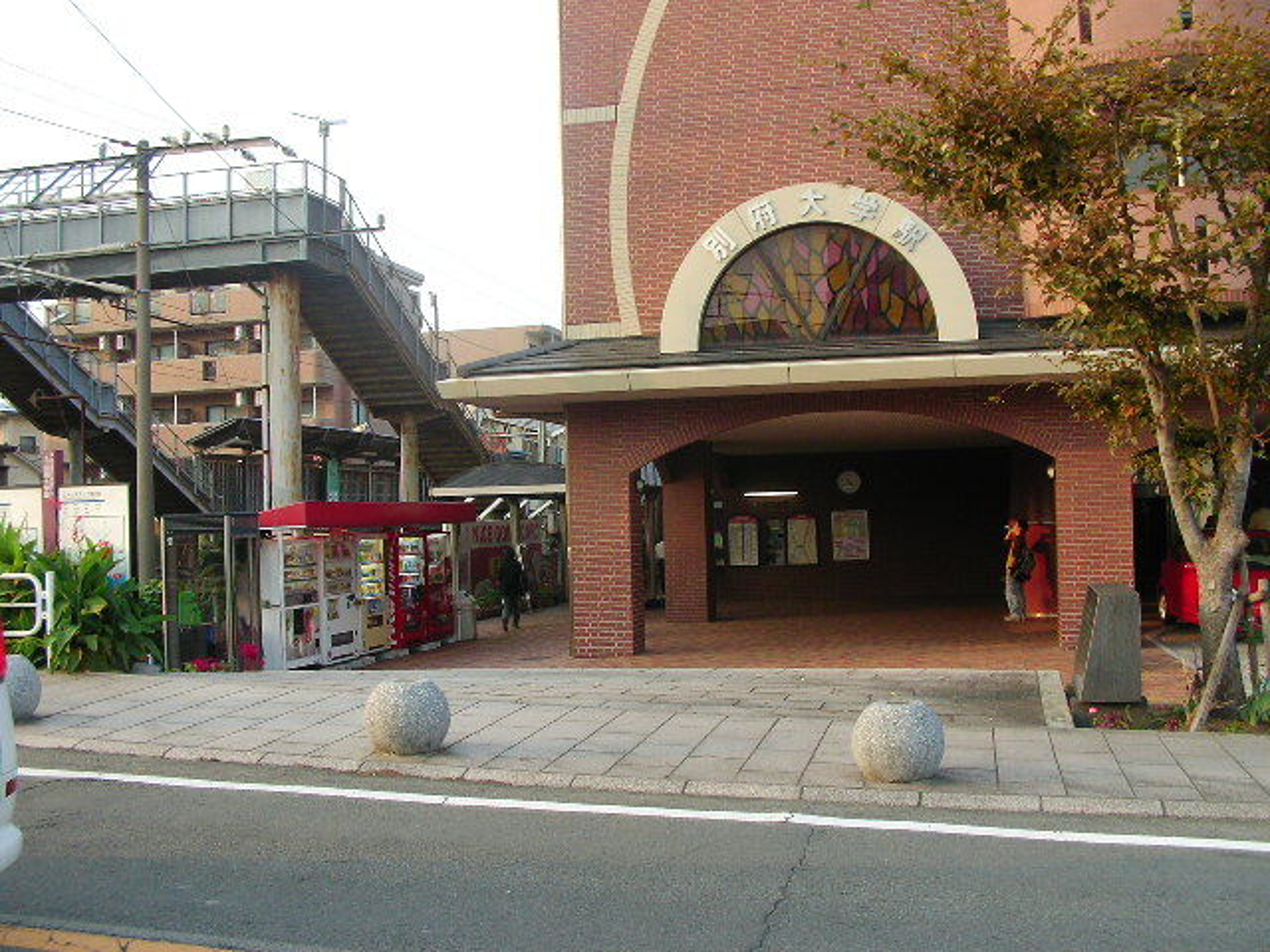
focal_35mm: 38
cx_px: 635
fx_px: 1394
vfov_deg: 37.7
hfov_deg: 49.0
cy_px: 476
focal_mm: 5.8
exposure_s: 1/125
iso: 50
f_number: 3.5
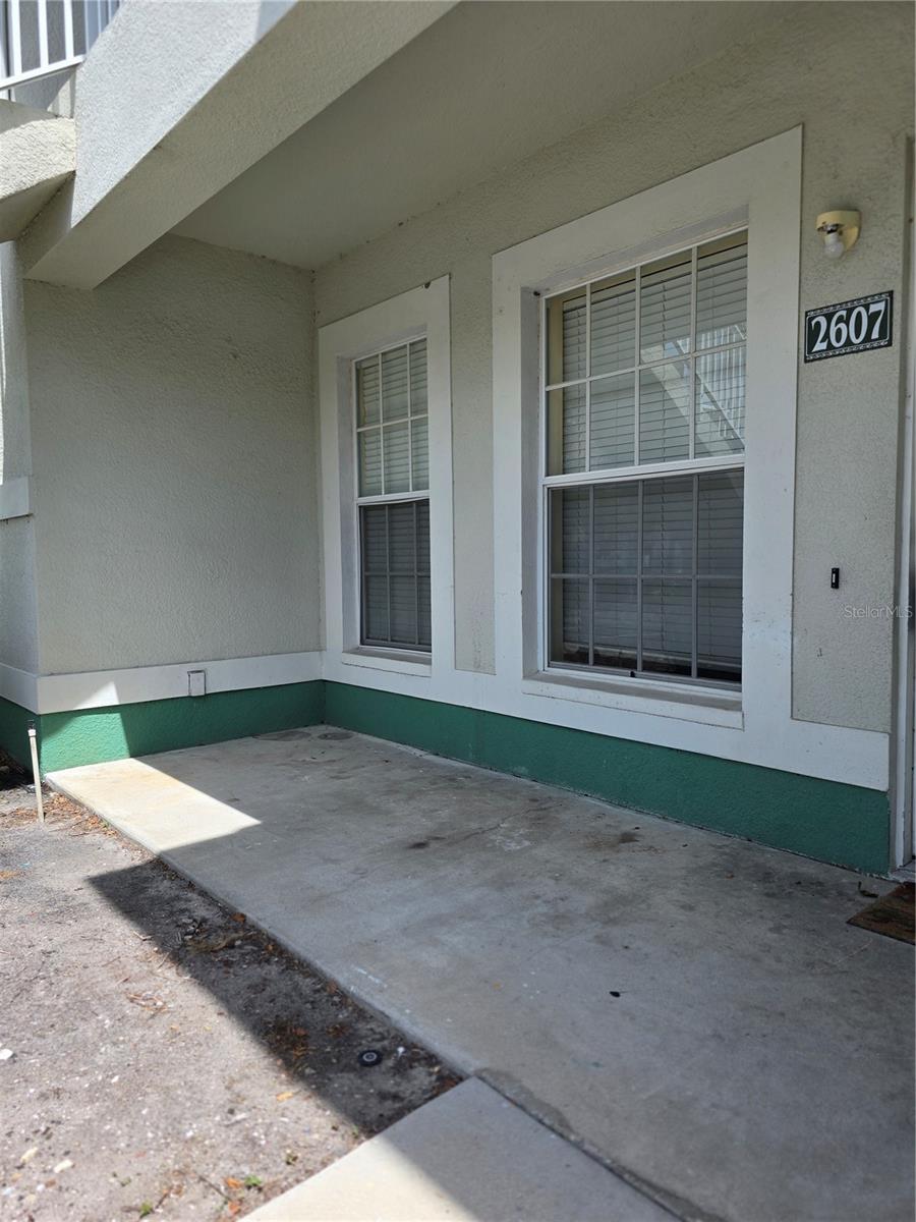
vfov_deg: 73.9
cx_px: 458
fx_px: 811
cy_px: 611
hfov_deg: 58.9
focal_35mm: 23
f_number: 1.7
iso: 12
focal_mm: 6.3
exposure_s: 1/490
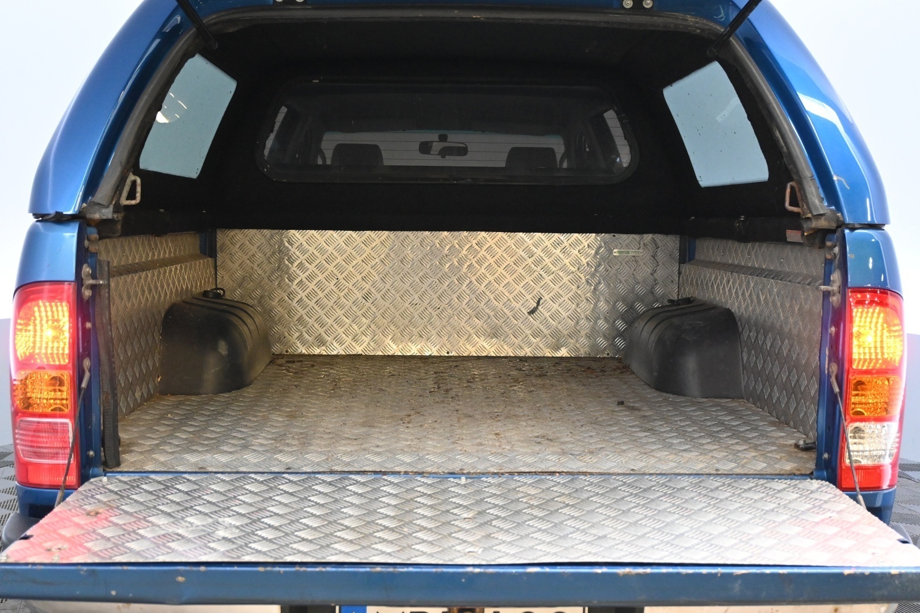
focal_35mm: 41
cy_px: 306
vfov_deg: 32.4
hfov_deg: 47.2
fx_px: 1054
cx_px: 460
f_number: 4.5
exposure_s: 1/40
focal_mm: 27.5
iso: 3200
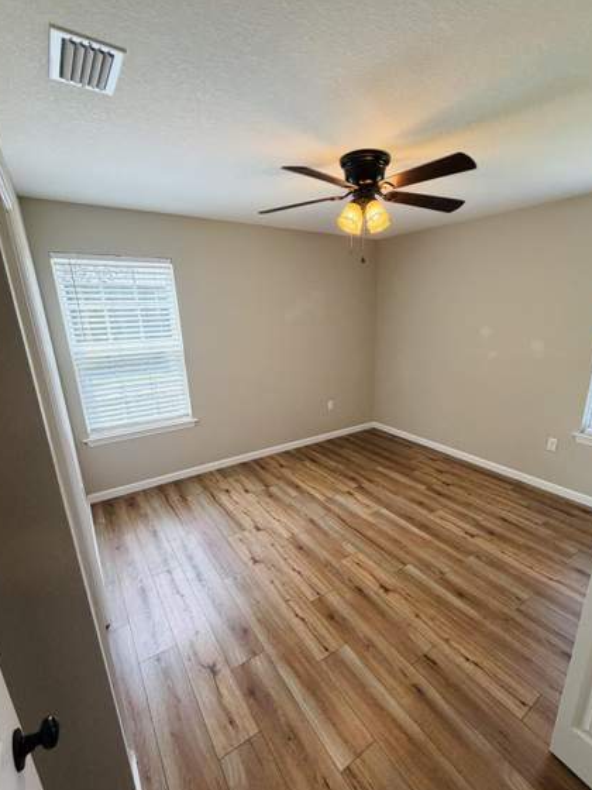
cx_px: 319
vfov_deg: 94.4
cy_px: 416
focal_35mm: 16
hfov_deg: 78.0
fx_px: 365
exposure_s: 1/120
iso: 200
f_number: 2.2
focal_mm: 2.22
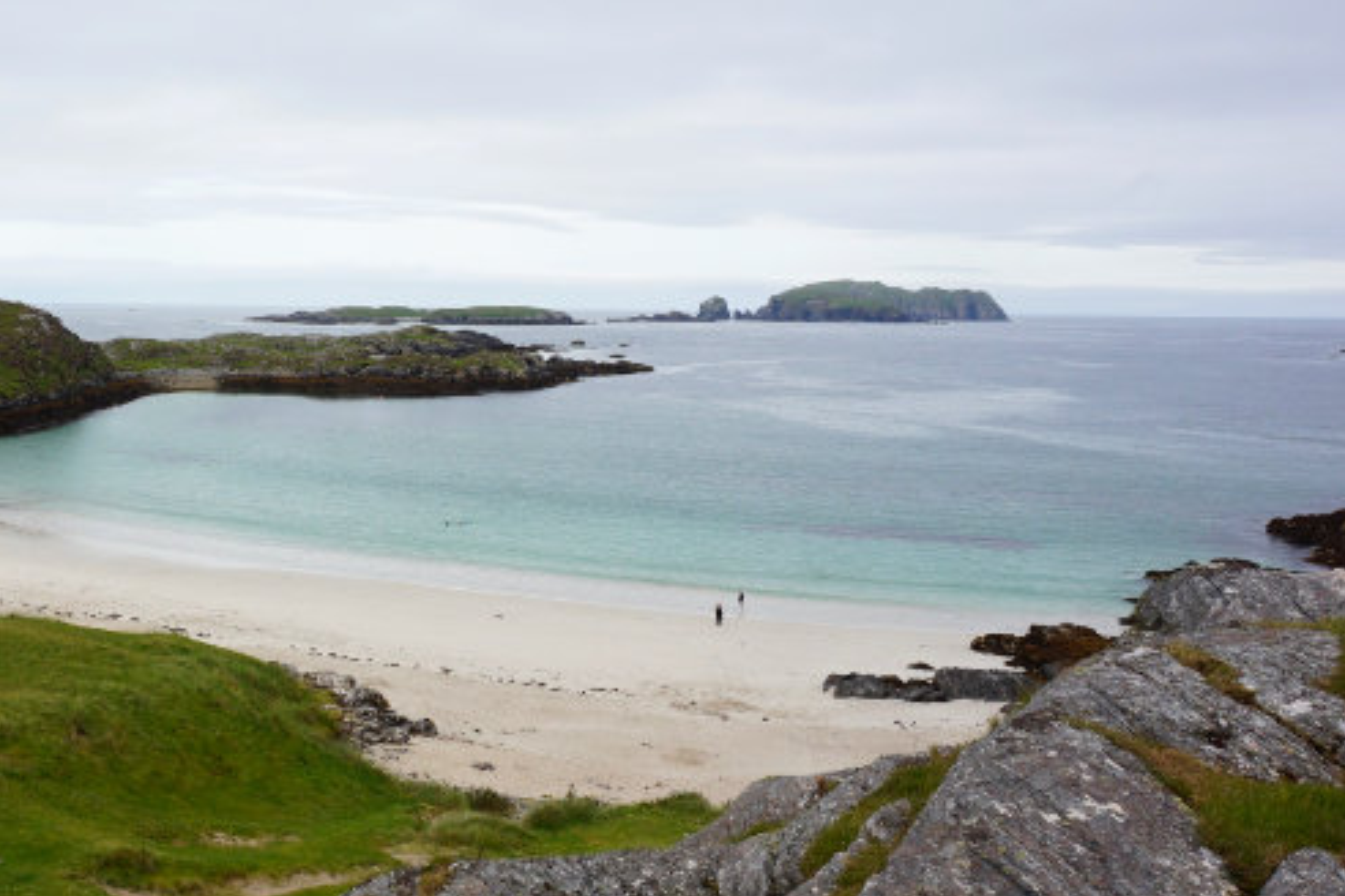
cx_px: 282
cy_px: 499
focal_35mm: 39
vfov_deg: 34.2
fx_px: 1457
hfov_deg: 47.1
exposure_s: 1/80
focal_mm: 16
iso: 100
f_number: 13
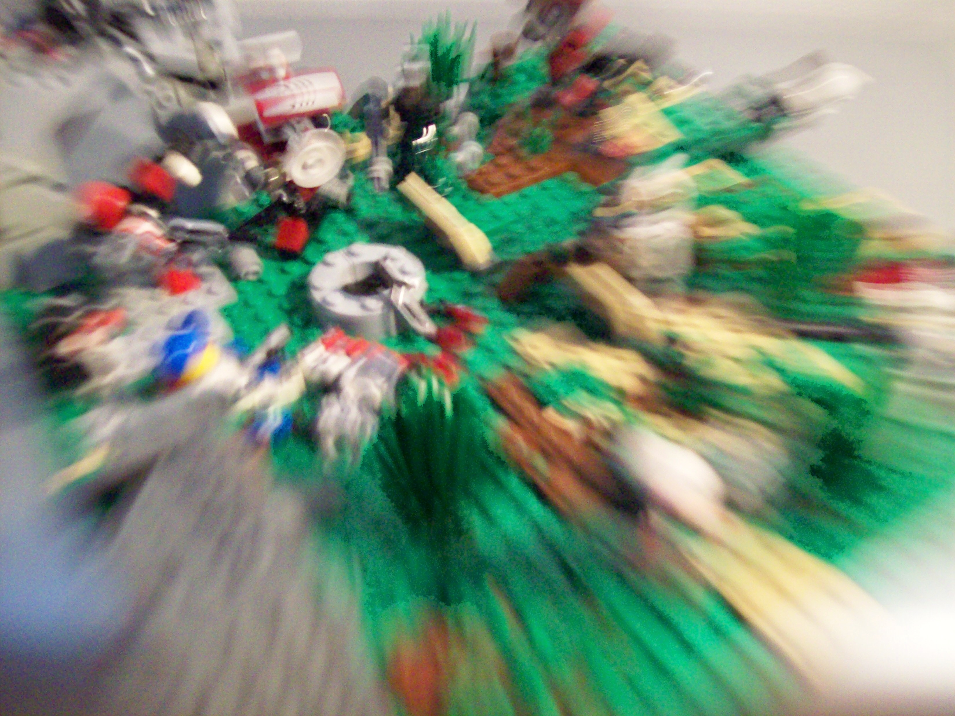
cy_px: 358
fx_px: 993
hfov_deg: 51.4
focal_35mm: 36
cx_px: 478
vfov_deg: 39.7
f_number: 2.7
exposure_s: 1/8
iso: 200
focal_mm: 6
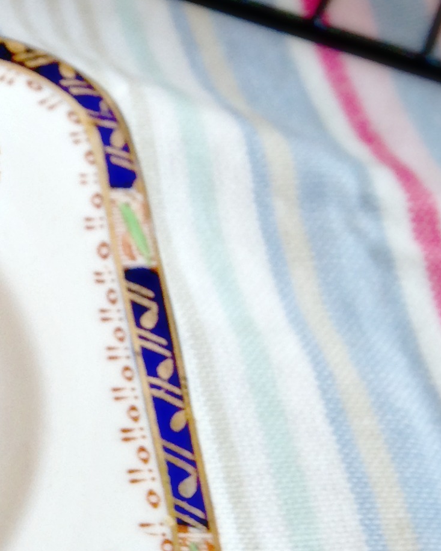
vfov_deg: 17.4
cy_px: 198
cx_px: -238
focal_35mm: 110
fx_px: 1794
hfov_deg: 13.2
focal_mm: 4.12
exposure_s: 1/40
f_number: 2.4
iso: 50
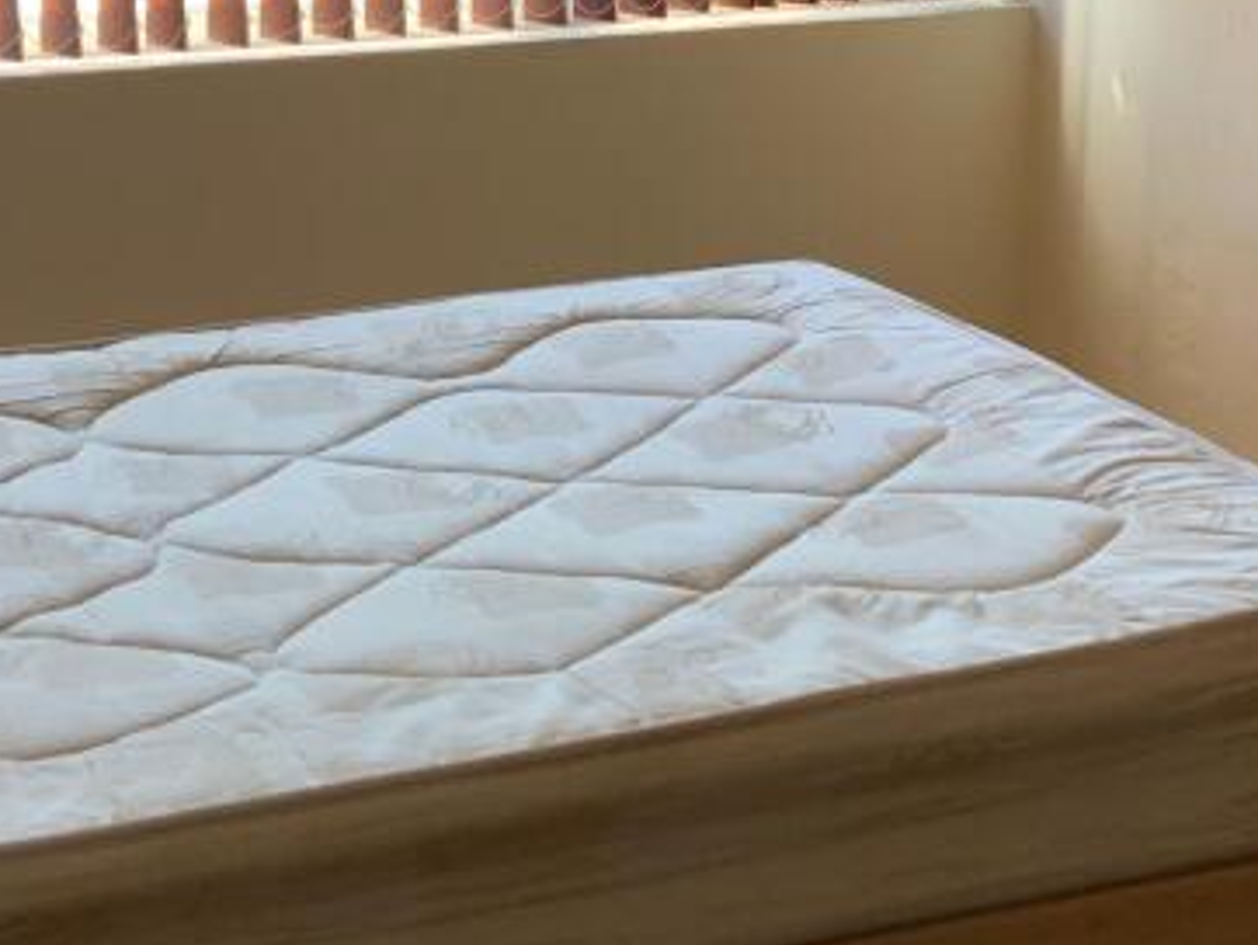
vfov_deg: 17.7
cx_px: 862
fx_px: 2982
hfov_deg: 23.7
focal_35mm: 82
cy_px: 66
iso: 40
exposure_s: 1/122
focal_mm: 3
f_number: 1.8
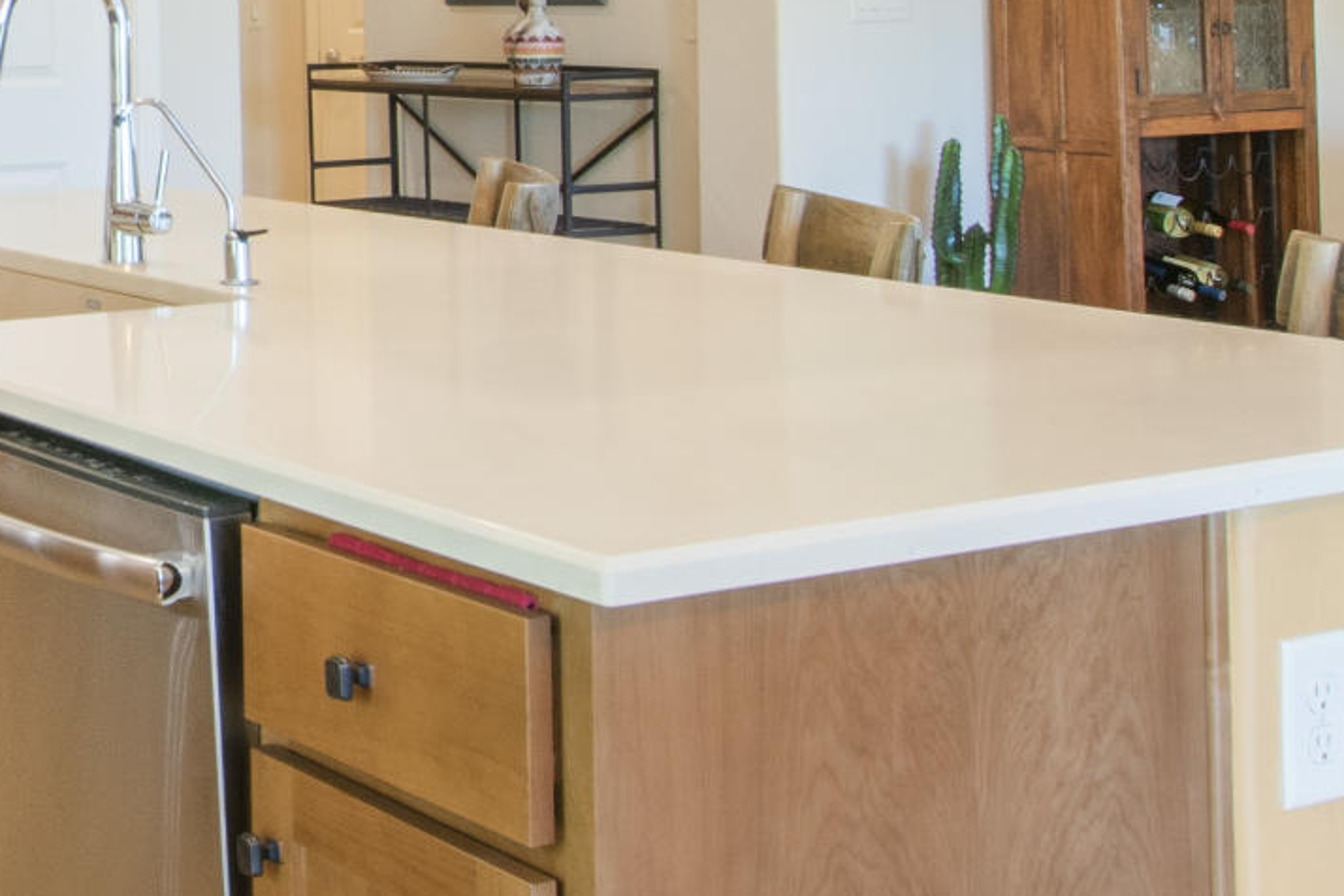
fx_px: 2352
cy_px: -102
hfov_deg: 28.0
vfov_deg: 20.5
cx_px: -262
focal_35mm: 63
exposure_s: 1/2
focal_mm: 10
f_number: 10
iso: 100
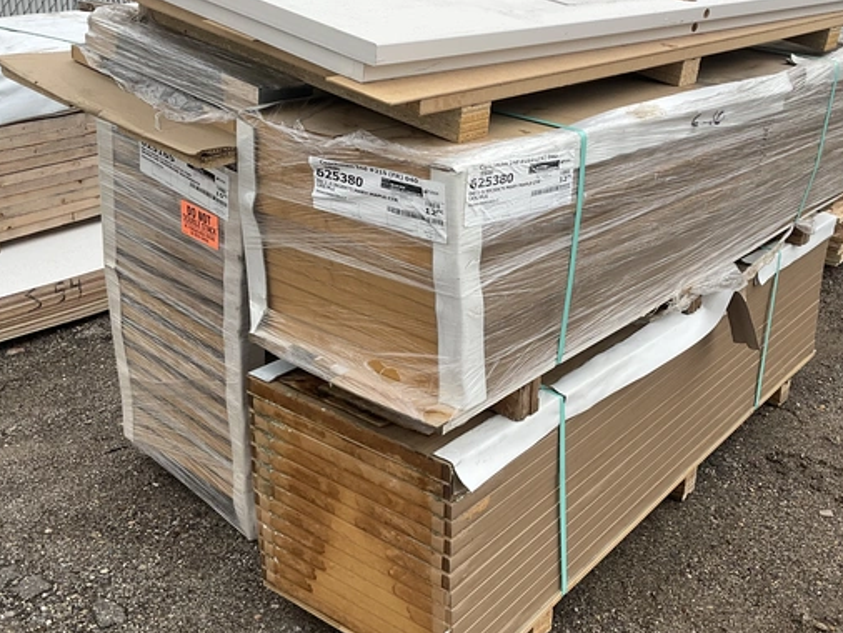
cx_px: 506
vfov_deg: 33.5
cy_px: 256
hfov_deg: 43.6
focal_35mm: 43
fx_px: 1048
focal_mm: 3
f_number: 1.8
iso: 20
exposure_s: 1/192
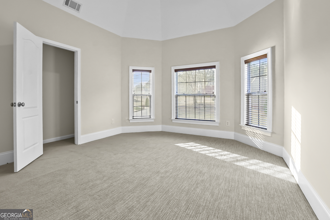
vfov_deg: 77.3
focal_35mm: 15
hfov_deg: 100.4
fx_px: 137
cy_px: 110
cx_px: 165
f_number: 7.1
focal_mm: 10
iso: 400
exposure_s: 1/4
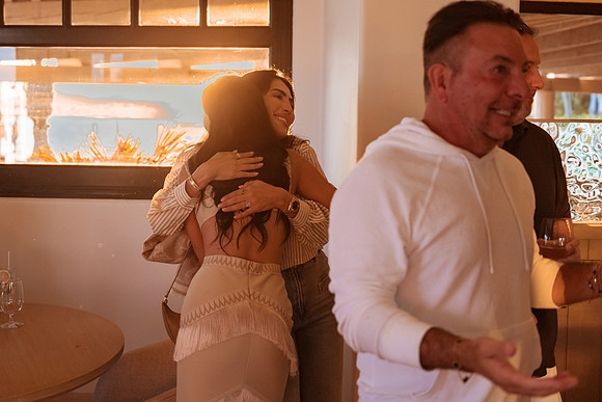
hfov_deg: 40.8
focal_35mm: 48
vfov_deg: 27.9
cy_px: 168
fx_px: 807
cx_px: 255
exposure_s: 1/320
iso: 400
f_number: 2.8
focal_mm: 40
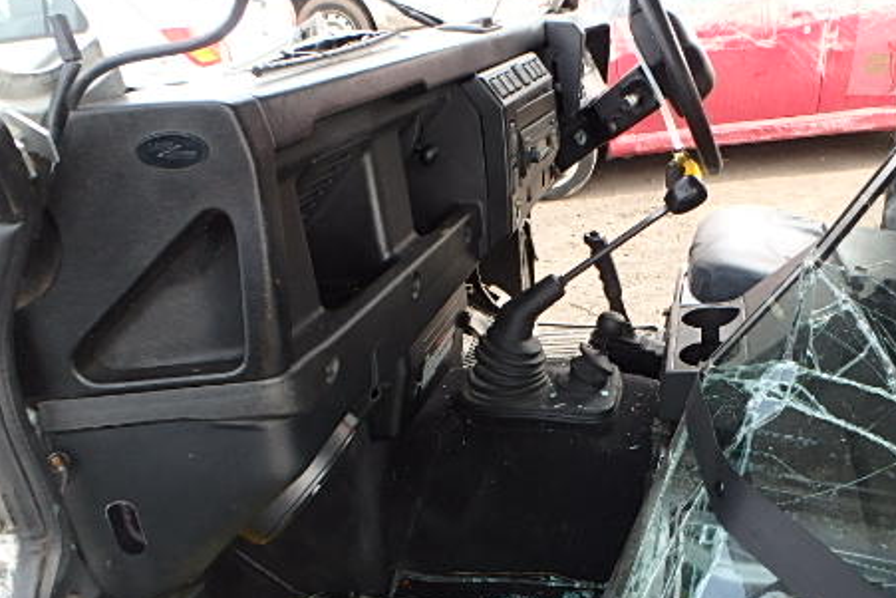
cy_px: 401
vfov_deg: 41.8
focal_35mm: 31
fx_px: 772
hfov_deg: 59.8
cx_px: 538
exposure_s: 1/100
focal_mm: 3.7
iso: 125
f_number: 3.5
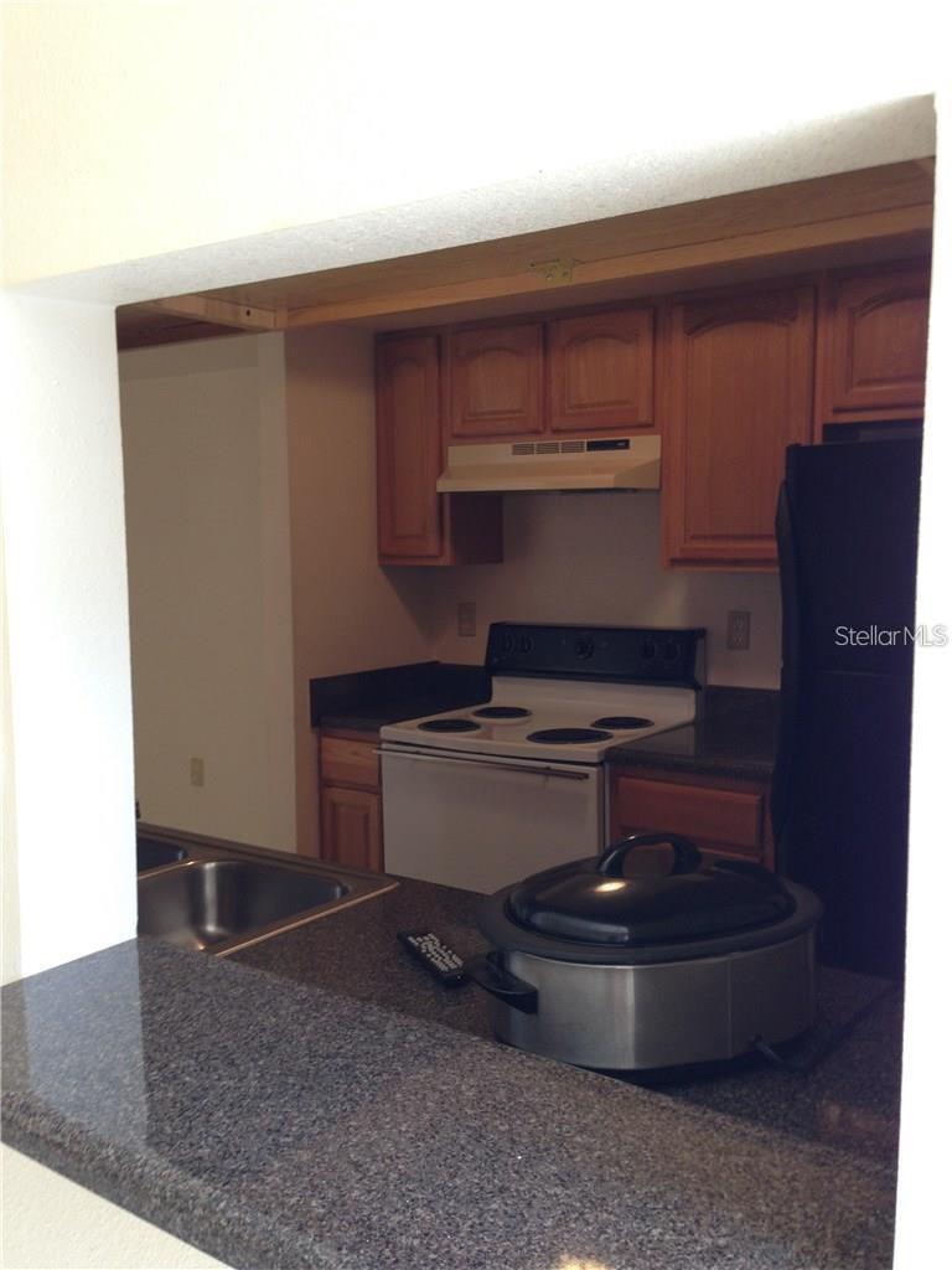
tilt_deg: -0.2
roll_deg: -0.7
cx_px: 476
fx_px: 1210
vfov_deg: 55.4
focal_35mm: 33
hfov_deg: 42.9
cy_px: 635
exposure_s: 1/30
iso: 50
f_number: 2.4
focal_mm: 4.12
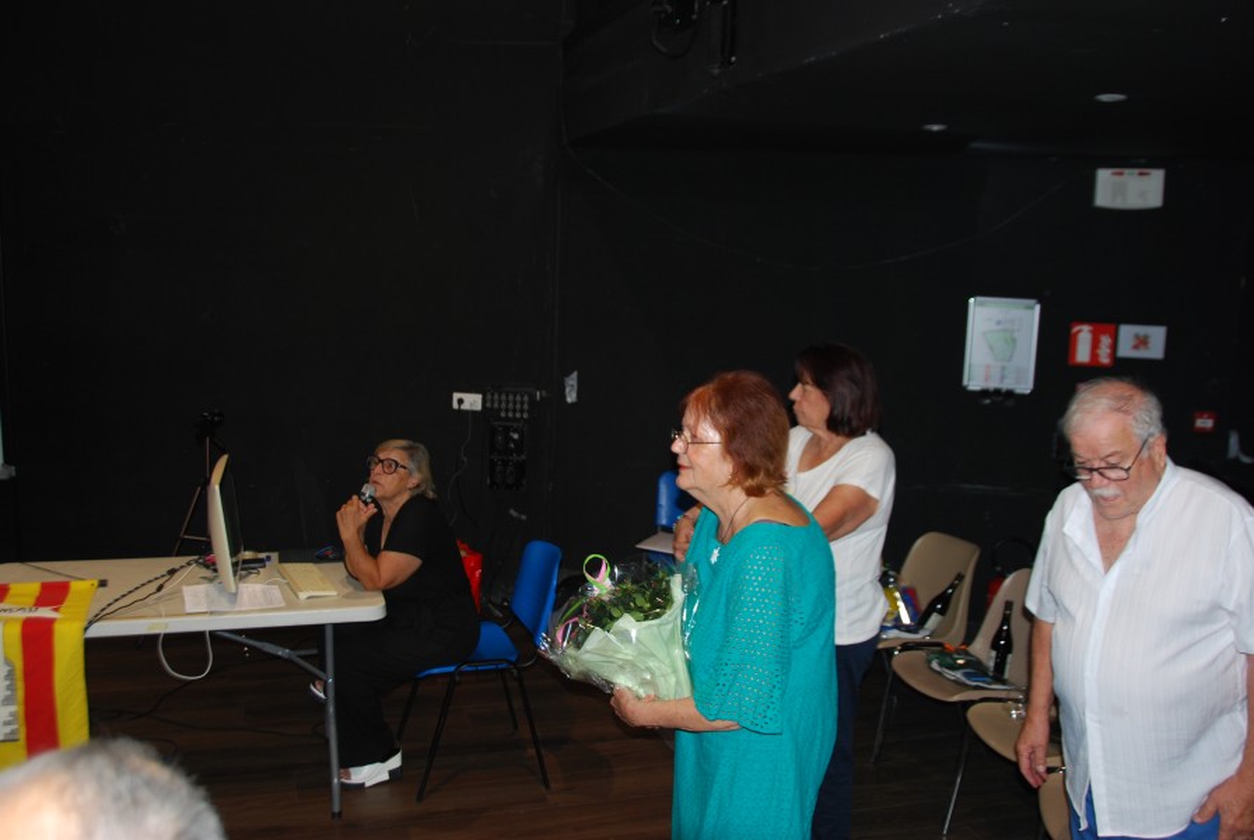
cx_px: 627
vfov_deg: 40.1
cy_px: 420
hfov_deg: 57.2
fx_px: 1151
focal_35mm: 33
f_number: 3.8
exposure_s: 1/60
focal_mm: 22
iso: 200
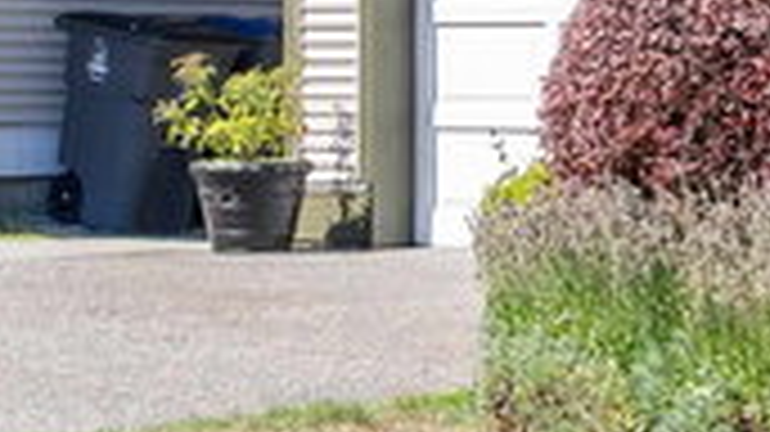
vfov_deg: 6.6
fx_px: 3490
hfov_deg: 10.9
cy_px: -724
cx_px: 1749
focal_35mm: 171
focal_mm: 35
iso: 100
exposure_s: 1/160
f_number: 9
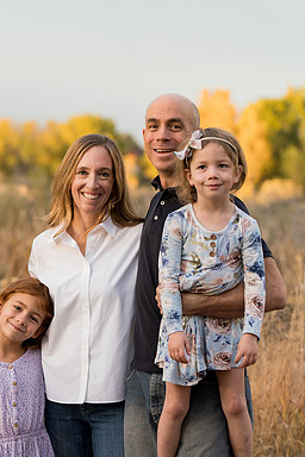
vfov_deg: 14.4
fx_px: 1804
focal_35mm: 142
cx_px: 20
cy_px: 228
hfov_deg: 9.6
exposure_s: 1/250
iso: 640
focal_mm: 94
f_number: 3.5
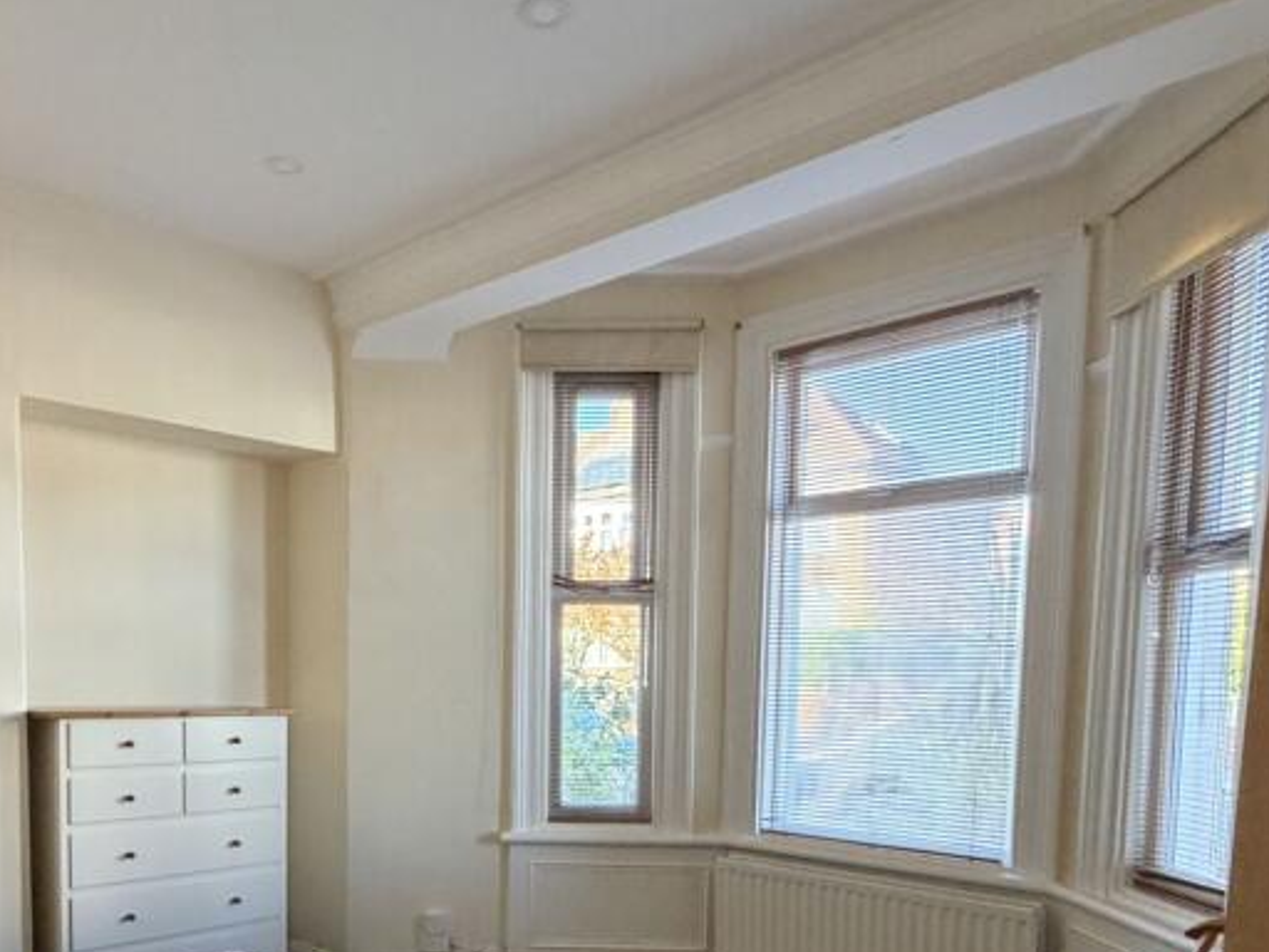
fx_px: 1026
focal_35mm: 28
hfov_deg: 62.7
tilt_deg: -3.9
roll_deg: +0.2
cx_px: 491
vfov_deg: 47.3
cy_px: 749
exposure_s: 1/88
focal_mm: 2.22
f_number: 2.2
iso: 320
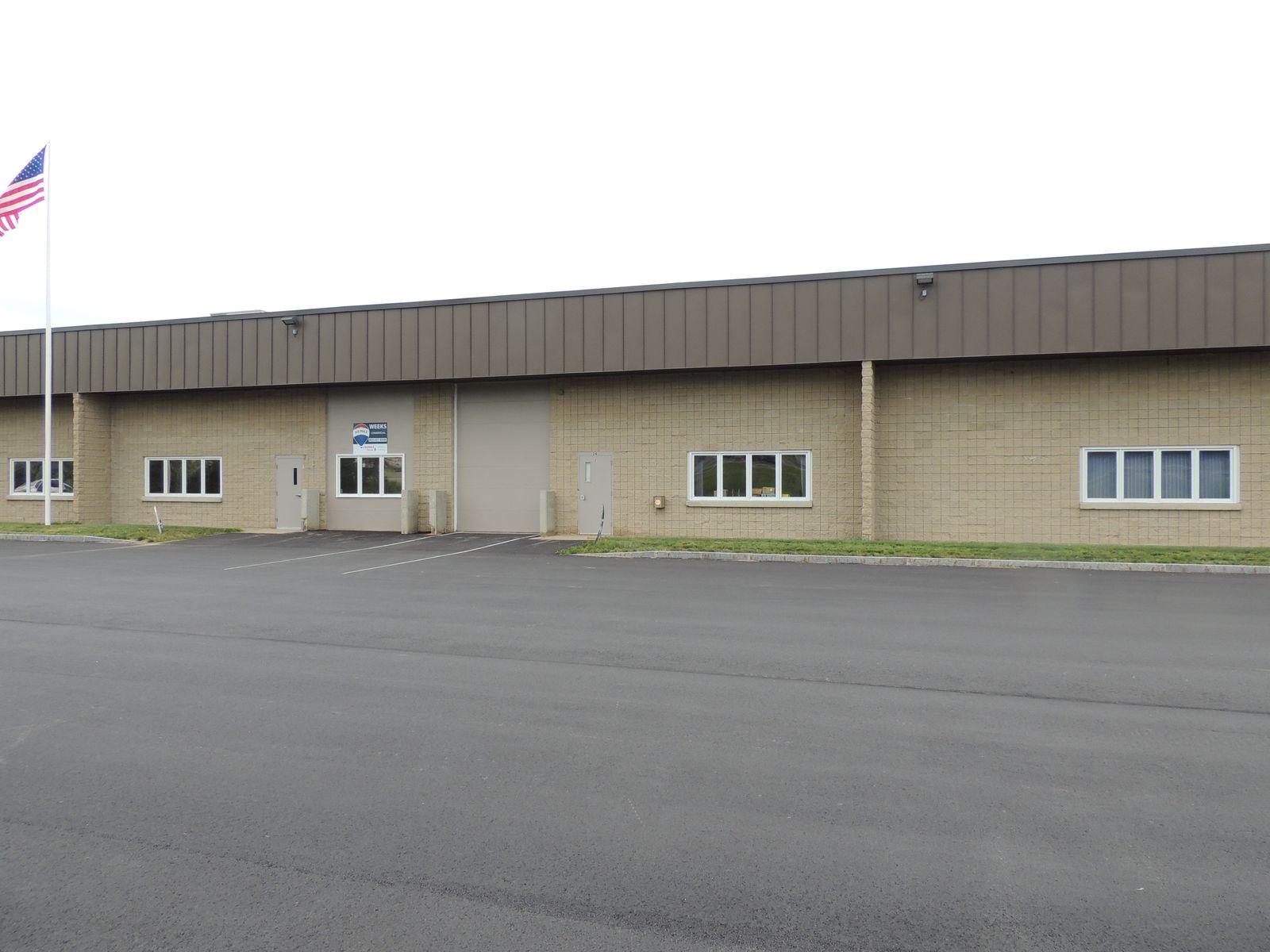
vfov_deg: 56.8
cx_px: 635
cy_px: 476
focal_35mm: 24
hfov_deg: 71.6
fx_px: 881
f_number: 3.7
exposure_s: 1/160
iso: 100
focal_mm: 4.3
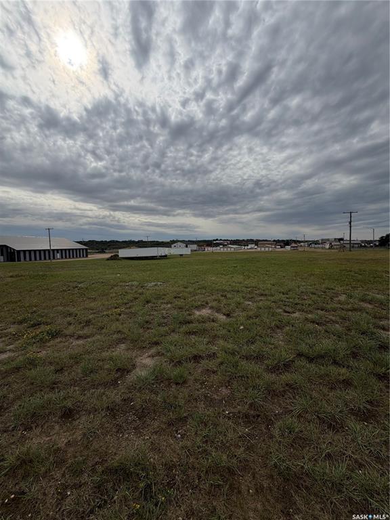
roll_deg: -0.7
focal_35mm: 14
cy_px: 260
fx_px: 210
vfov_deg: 102.1
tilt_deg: -4.1
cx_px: 195
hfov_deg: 85.7
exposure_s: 1/1613
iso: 25
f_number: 2.2
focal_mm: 2.22
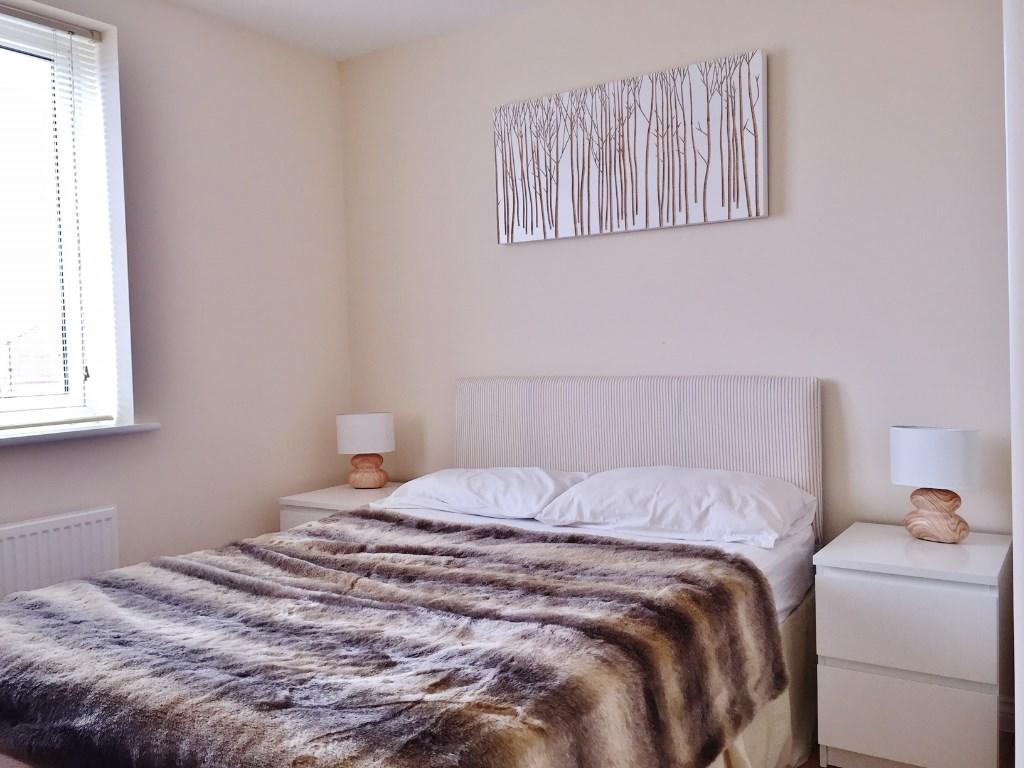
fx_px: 858
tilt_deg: -2.3
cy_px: 384
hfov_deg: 61.7
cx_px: 512
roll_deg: +0.9
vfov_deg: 48.2
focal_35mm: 29
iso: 50
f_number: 2.2
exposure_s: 1/33
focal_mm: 4.15
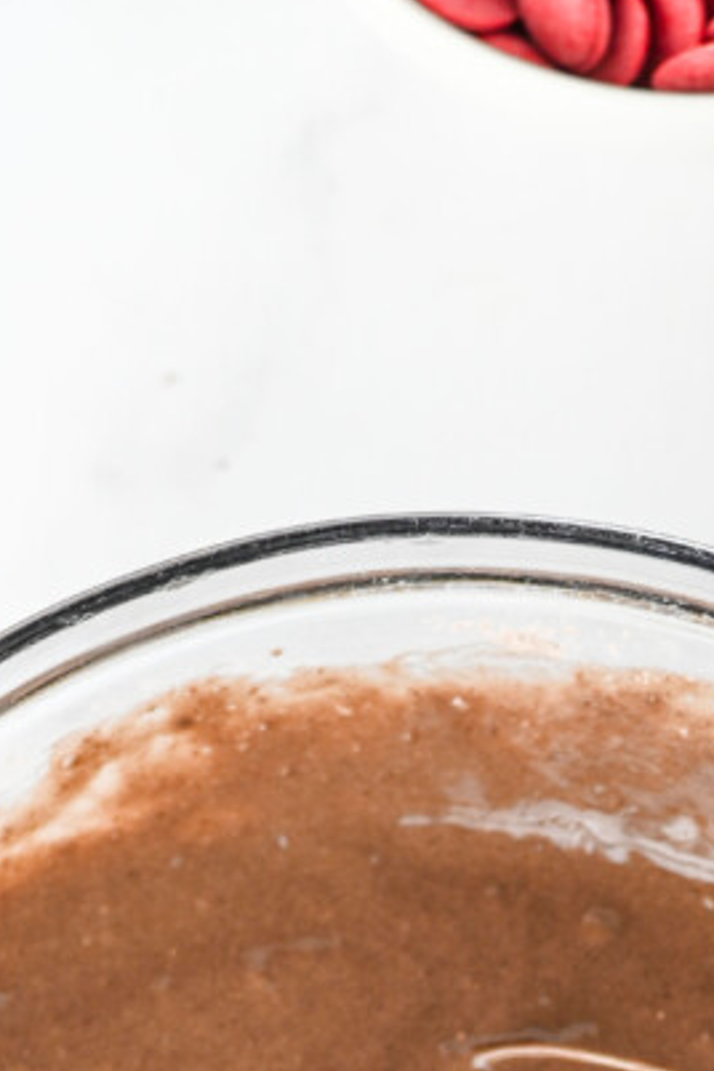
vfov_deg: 14.4
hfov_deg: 10.1
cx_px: 506
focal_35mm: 136
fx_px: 4046
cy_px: 1399
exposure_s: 1/100
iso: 360
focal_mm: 50
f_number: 4
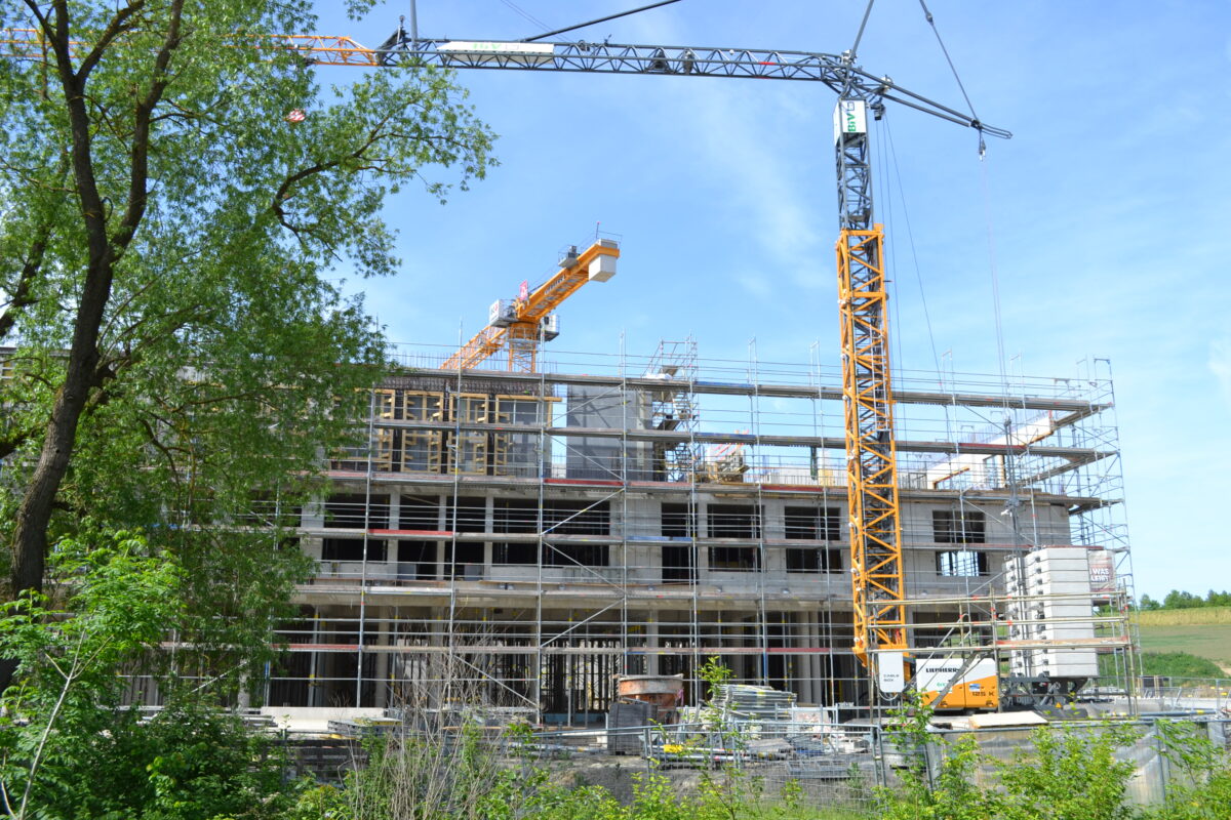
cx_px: 616
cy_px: 410
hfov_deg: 57.2
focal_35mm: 33
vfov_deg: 40.0
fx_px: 1128
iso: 100
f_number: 7.1
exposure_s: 1/200
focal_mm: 22
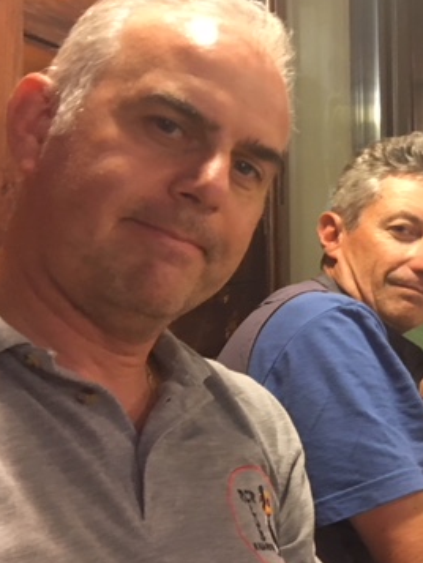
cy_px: 219
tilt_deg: +2.3
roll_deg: +0.3
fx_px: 847
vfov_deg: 36.6
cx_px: 462
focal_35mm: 52
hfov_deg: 26.0
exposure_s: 1/20
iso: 200
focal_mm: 4.15
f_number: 2.2
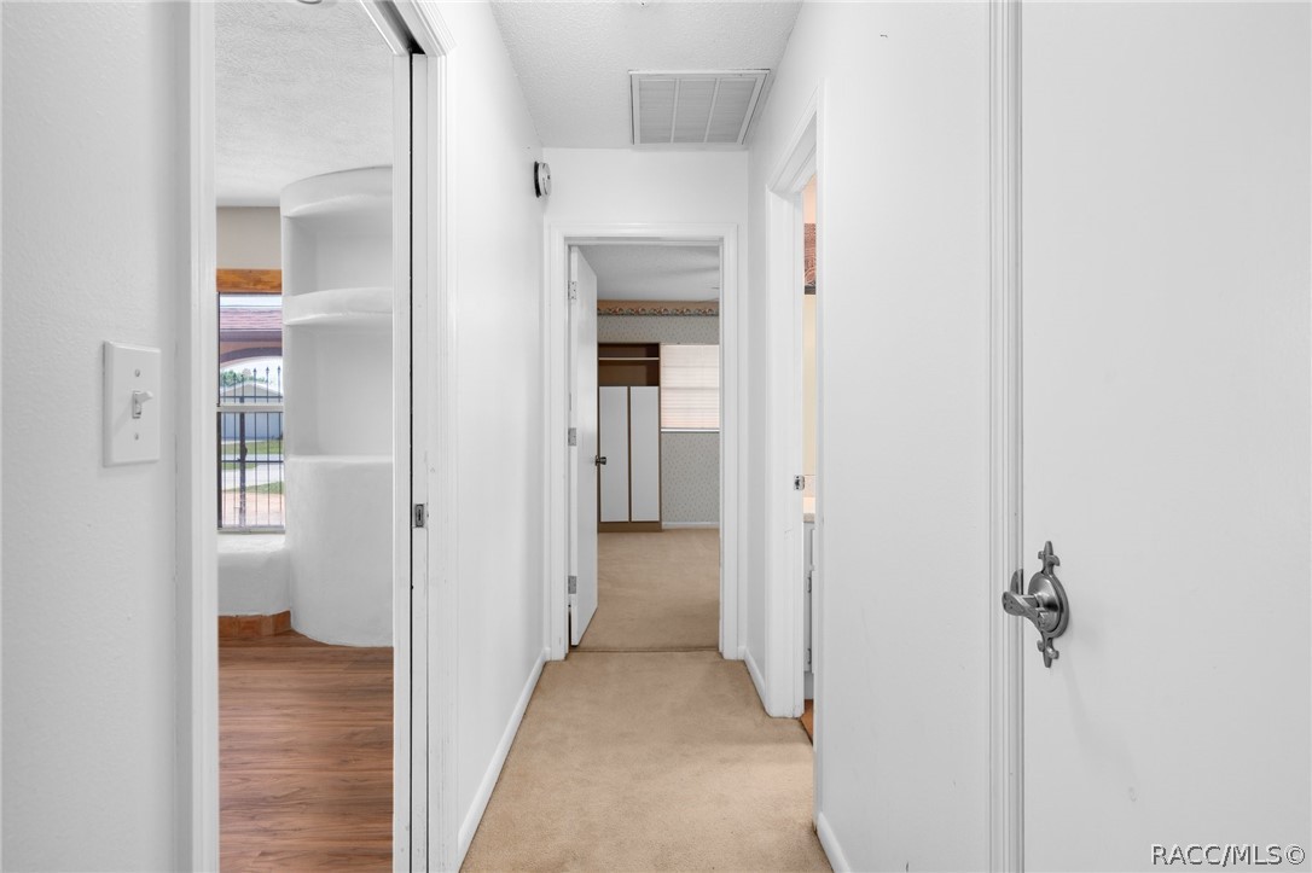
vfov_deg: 64.5
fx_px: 692
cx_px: 656
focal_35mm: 19
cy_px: 436
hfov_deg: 86.9
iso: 400
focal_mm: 19
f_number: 8
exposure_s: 1/5
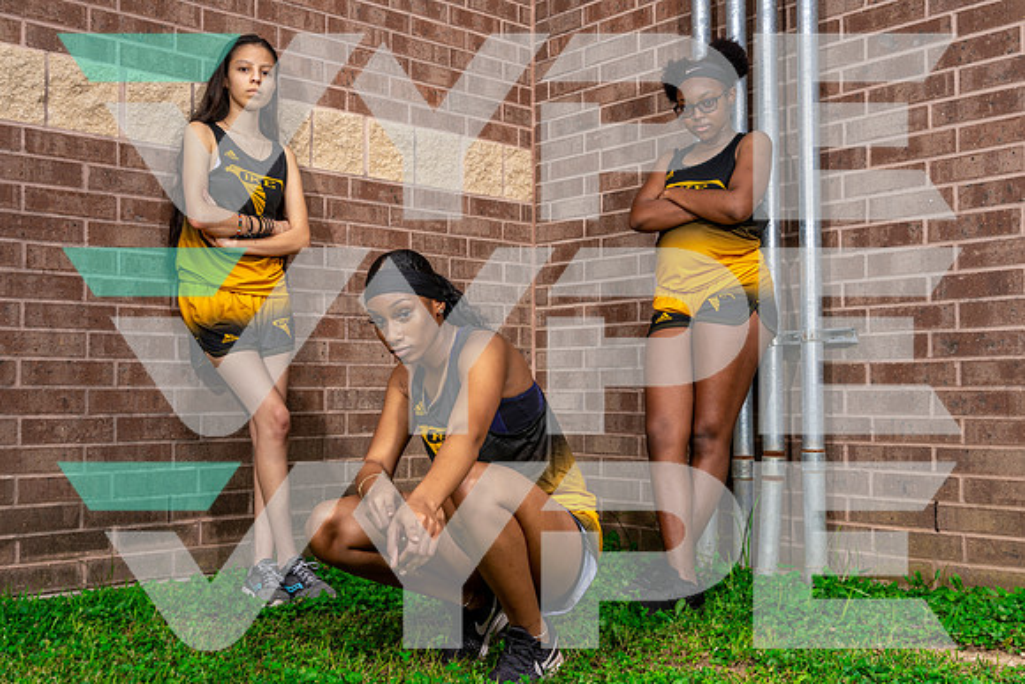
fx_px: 1072
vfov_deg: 35.4
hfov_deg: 51.1
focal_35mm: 38
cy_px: 343
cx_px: 491
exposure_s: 1/125
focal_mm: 35
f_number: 8
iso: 100
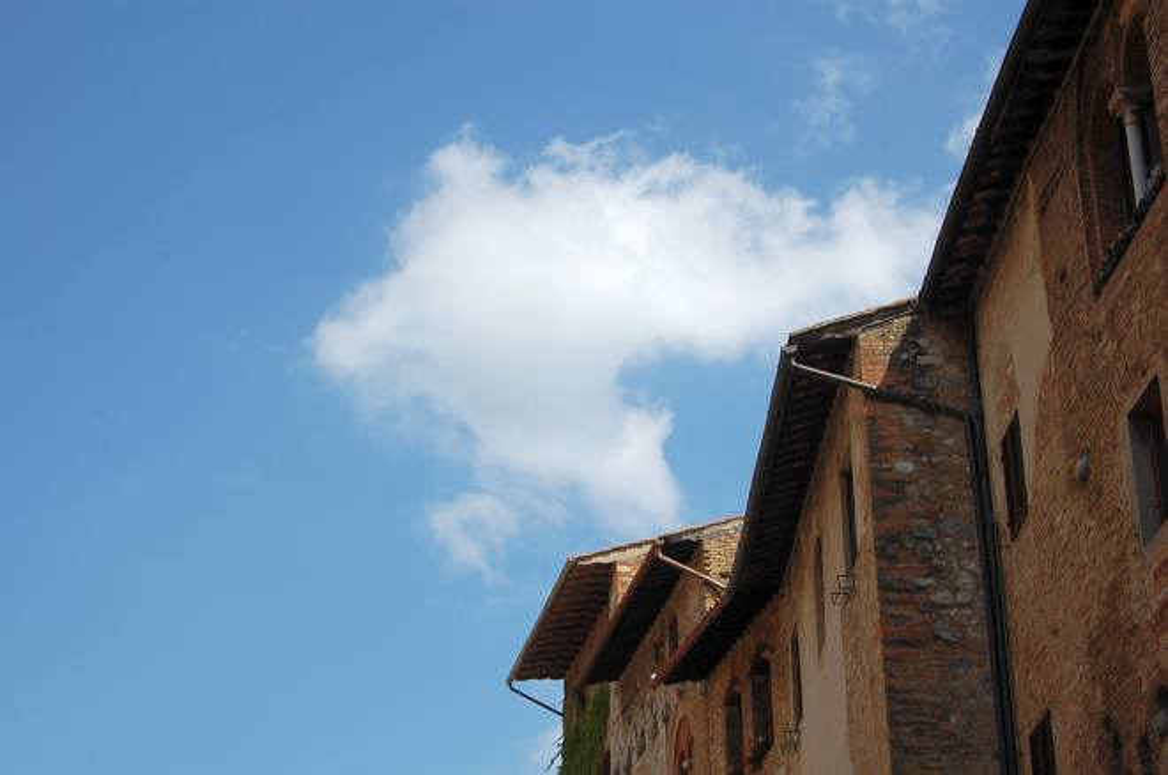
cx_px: 584
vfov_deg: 20.1
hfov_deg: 29.9
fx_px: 2187
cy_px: 388
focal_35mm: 68
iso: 200
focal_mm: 45
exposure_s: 1/320
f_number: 10
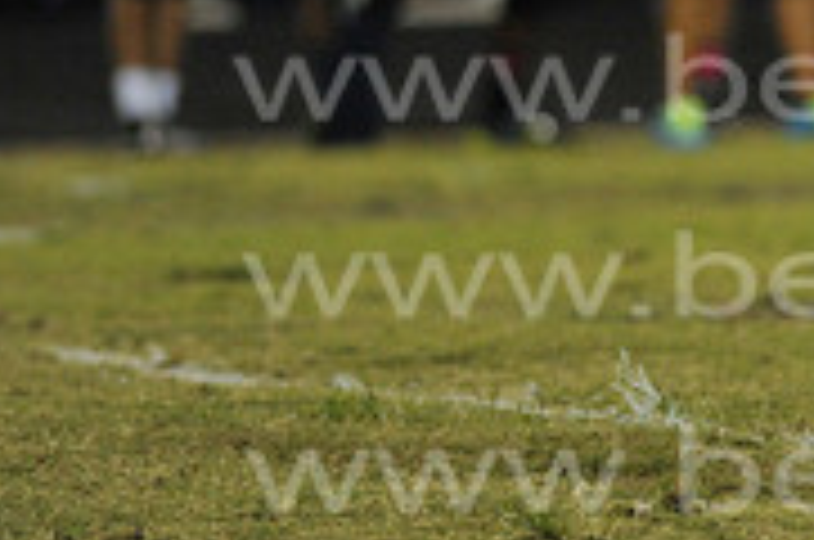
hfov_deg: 2.1
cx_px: 1259
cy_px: -9
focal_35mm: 961
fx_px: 21691
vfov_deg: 1.4
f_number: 4
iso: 5000
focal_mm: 300
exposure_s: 1/500
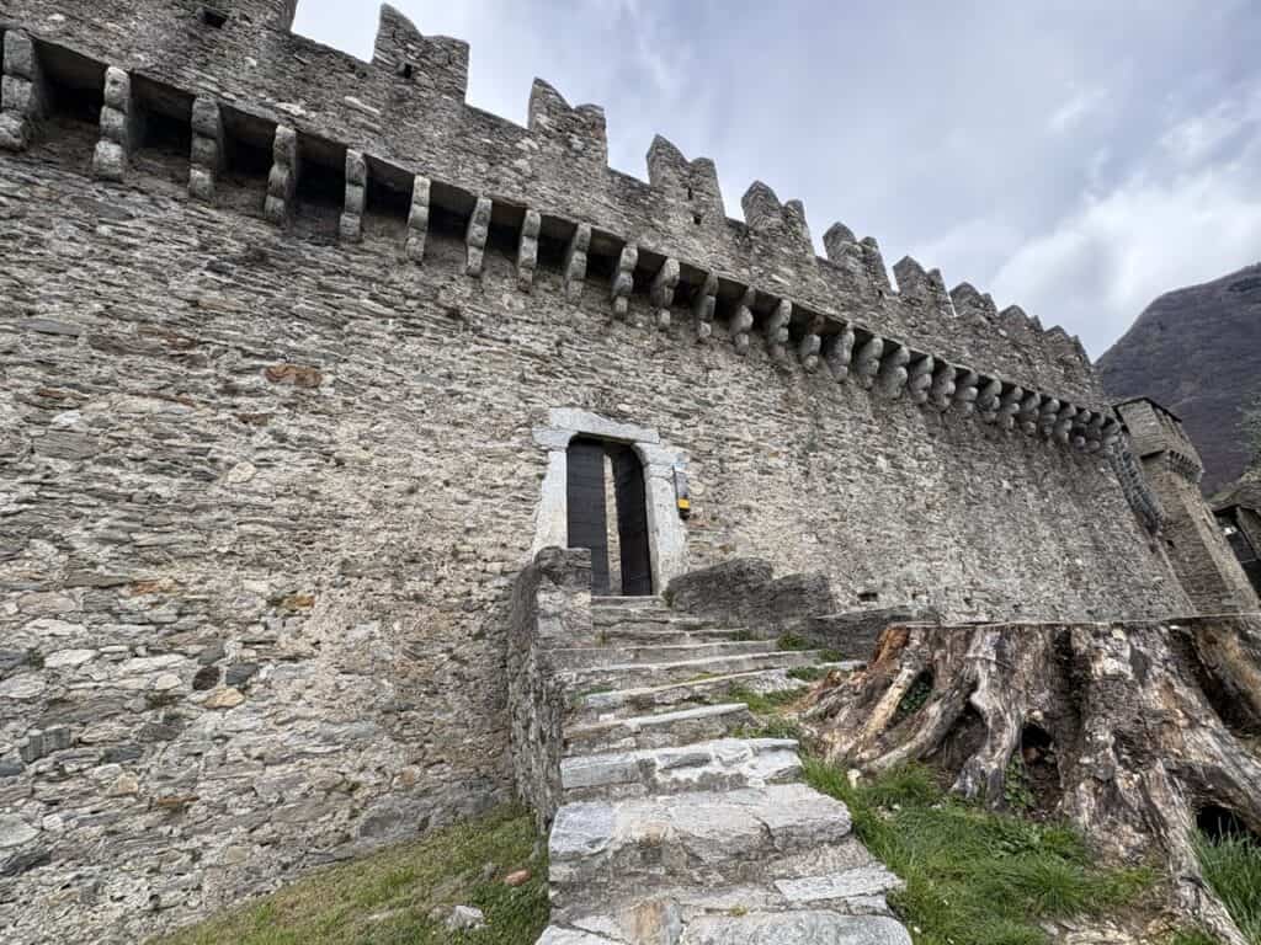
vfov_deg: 85.7
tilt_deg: +23.6
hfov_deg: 102.1
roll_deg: +4.0
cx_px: 630
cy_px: 472
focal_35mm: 14
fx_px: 510
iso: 40
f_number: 2.2
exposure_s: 1/573
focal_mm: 2.22
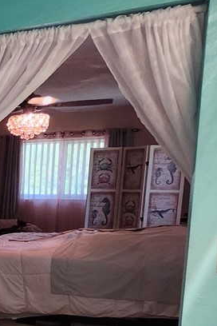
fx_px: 479
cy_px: 228
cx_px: -315
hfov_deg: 14.7
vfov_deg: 37.0
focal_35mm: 53
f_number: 2.2
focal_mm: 1.74
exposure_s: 1/60
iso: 160
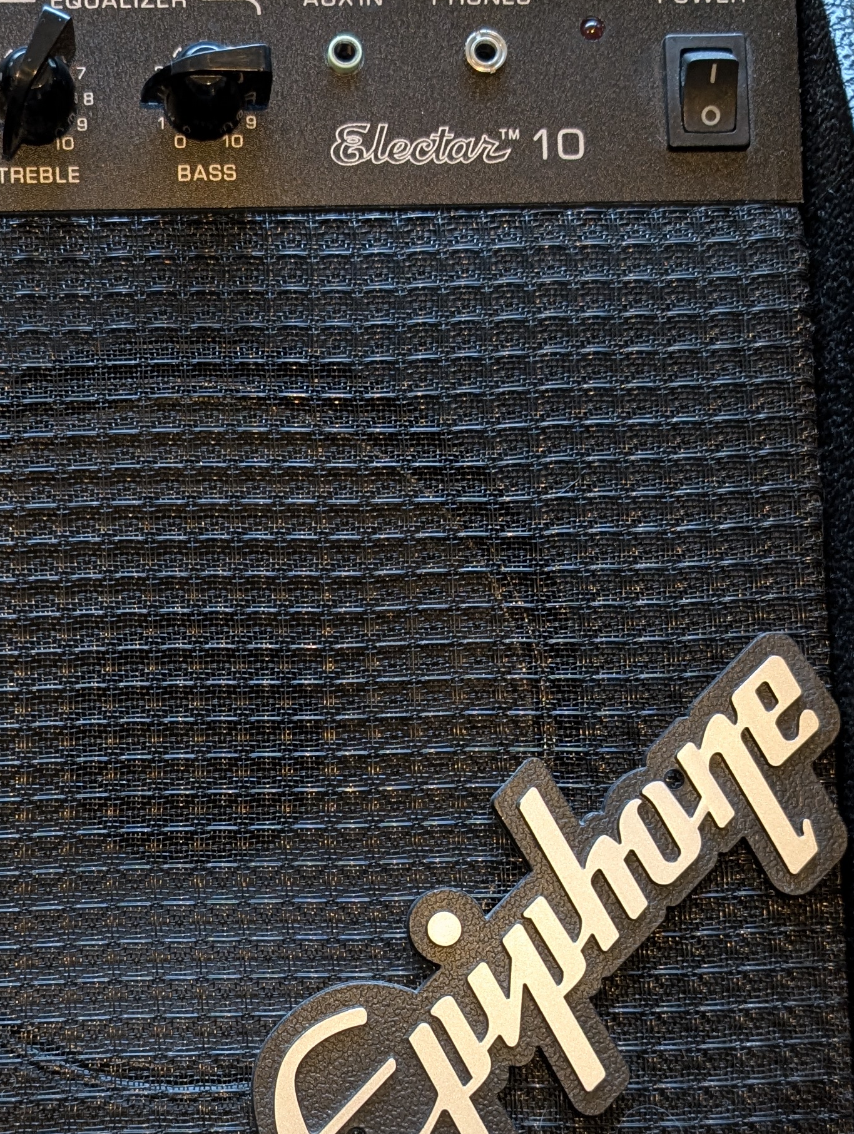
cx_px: 237
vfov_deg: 35.1
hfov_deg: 26.8
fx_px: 1772
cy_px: 782
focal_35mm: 54
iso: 432
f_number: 1.68
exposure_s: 1/50
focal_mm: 6.9
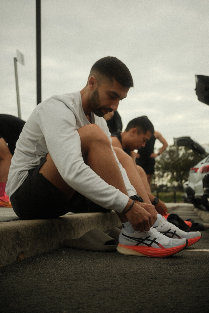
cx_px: 104
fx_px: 357
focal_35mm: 41
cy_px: 156
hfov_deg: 32.6
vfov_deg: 47.4
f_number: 2.8
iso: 500
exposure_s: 1/2000
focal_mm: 27
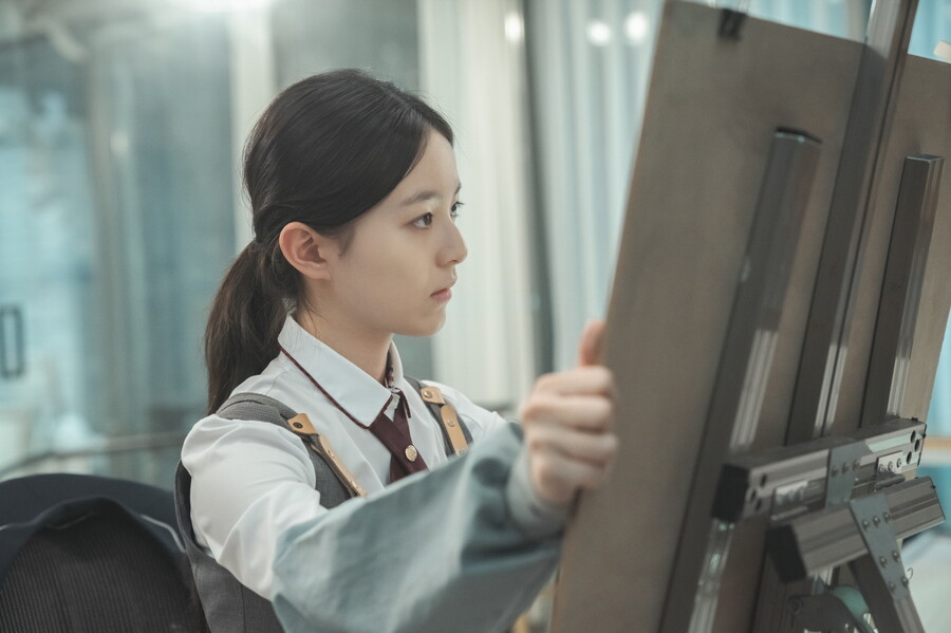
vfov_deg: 20.9
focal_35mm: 65
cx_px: 476
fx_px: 1716
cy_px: 316
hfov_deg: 31.0
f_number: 3.2
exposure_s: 1/60
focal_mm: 65
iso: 3200
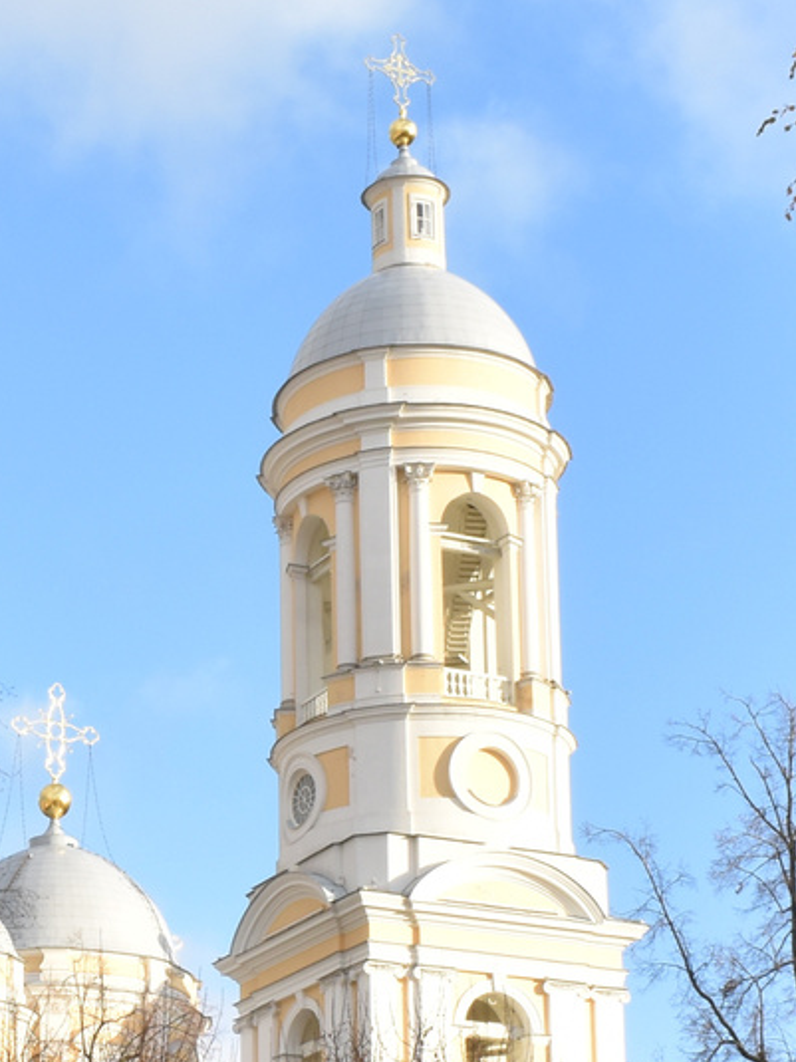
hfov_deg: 15.0
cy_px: 1042
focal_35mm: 97
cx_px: -6
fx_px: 2975
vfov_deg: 19.7
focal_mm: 20
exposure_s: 1/30
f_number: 18
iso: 220
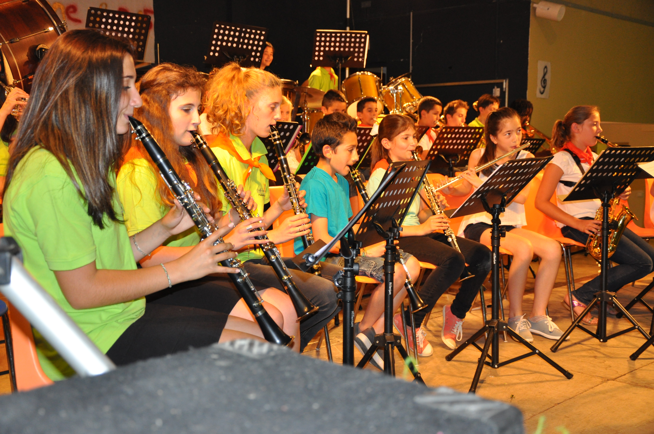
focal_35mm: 45
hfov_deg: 43.7
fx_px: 816
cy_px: 217
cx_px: 327
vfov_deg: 29.8
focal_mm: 30
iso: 800
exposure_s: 1/60
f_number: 4.2
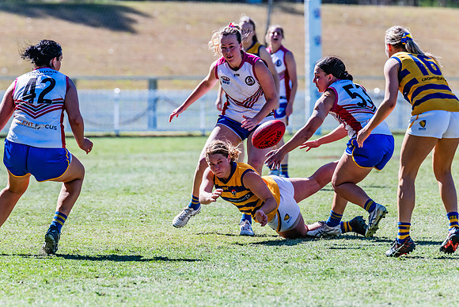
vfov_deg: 3.1
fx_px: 5605
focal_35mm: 440
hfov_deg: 4.7
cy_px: 153
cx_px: 229
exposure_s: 1/1600
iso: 800
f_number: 7.1
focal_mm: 420
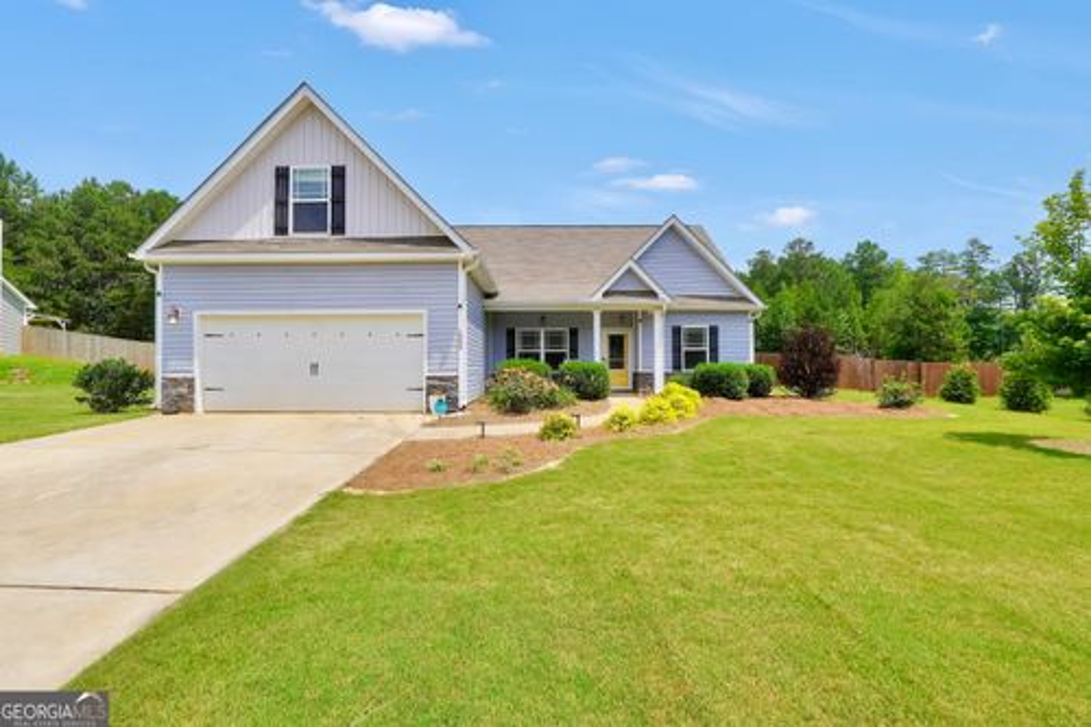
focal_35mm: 15
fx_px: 454
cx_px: 546
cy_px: 364
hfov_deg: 100.4
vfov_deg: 77.3
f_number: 10
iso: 100
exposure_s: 1/160
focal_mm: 10
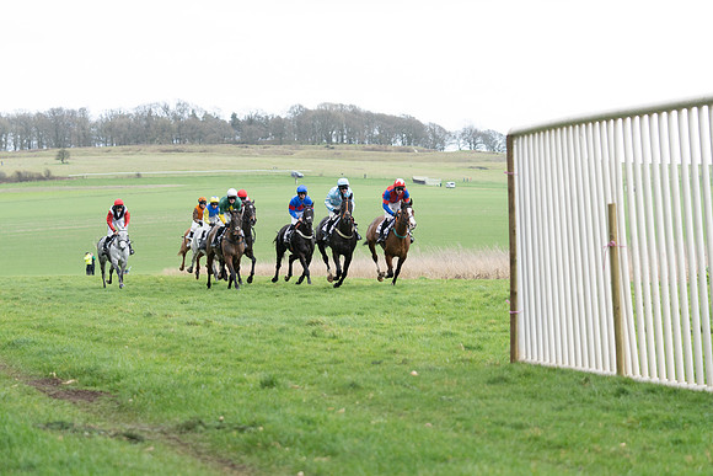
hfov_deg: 18.4
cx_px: 356
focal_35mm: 111
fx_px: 2199
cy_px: 238
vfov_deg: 12.3
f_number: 2.8
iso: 500
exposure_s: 1/1000
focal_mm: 74
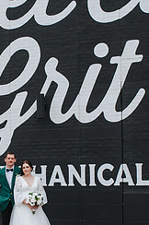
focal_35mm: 106
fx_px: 660
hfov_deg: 12.7
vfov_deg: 19.2
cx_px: 1
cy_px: 150
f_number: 3.2
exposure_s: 1/800
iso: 280
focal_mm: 35
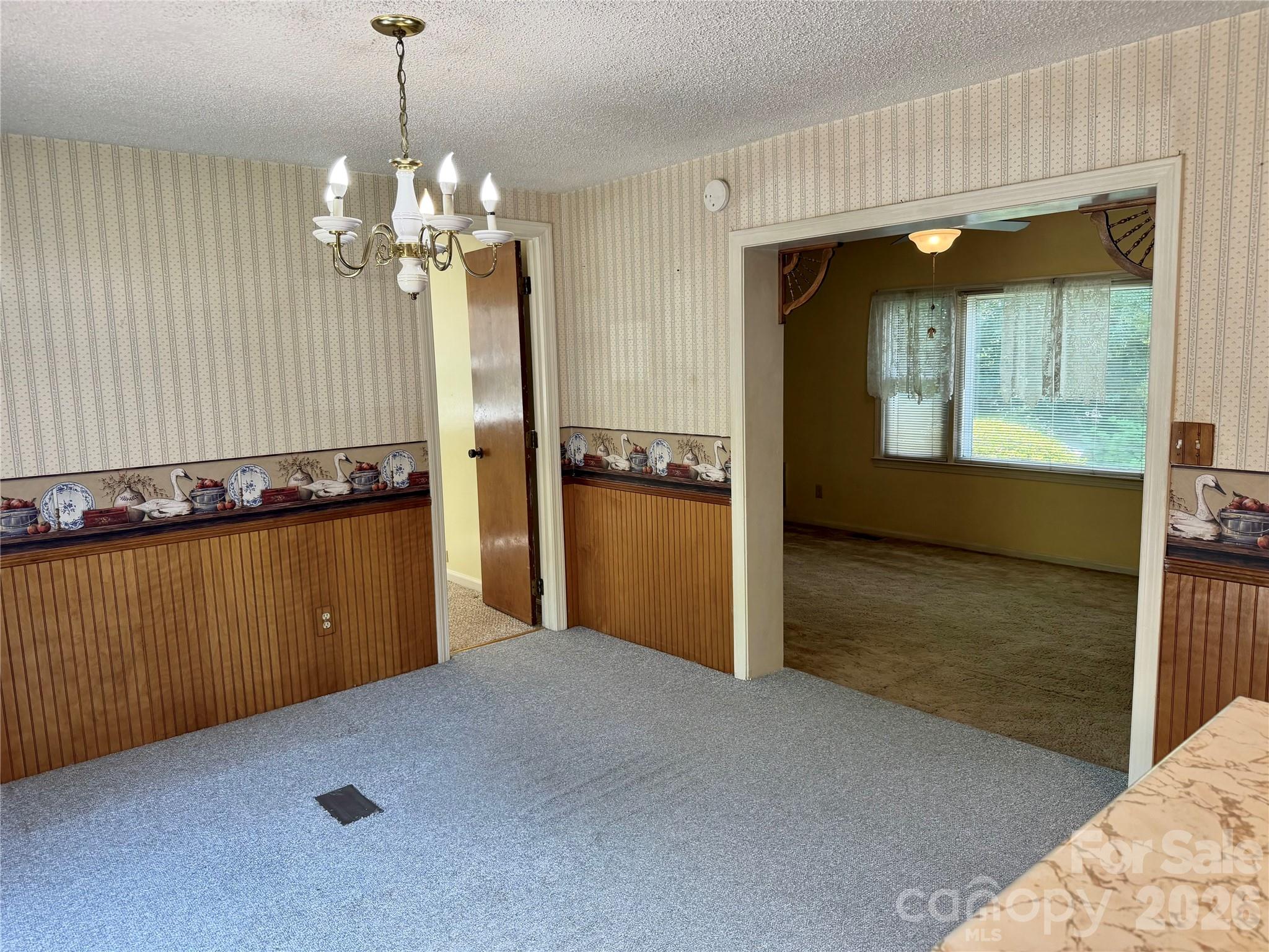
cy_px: 476
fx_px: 880
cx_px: 634
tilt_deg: -8.4
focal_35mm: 24
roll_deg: +1.6
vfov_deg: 56.8
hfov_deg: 71.6
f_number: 1.78
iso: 160
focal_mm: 6.76
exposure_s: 1/120
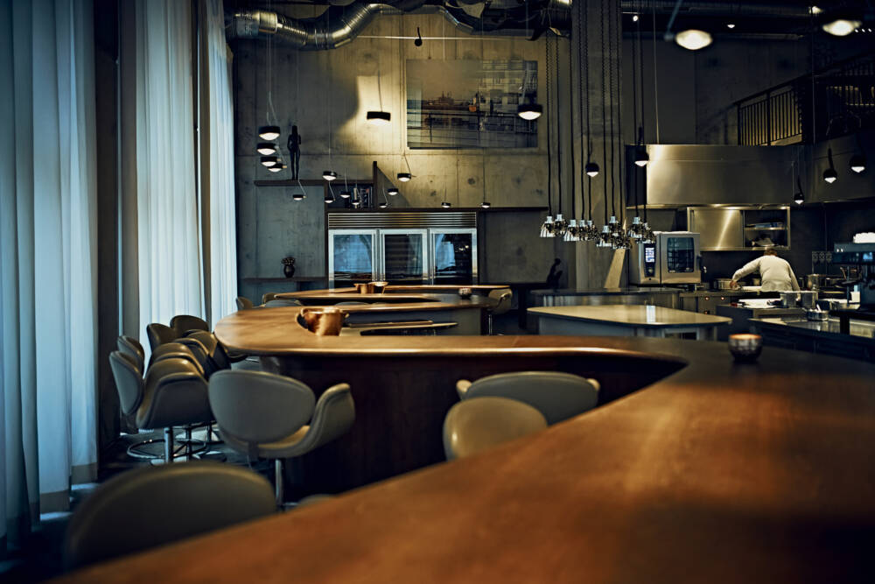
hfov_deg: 54.4
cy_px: 292
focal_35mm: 35
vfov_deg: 37.9
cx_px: 438
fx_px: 851
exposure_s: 1/250
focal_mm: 35
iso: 4000
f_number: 2
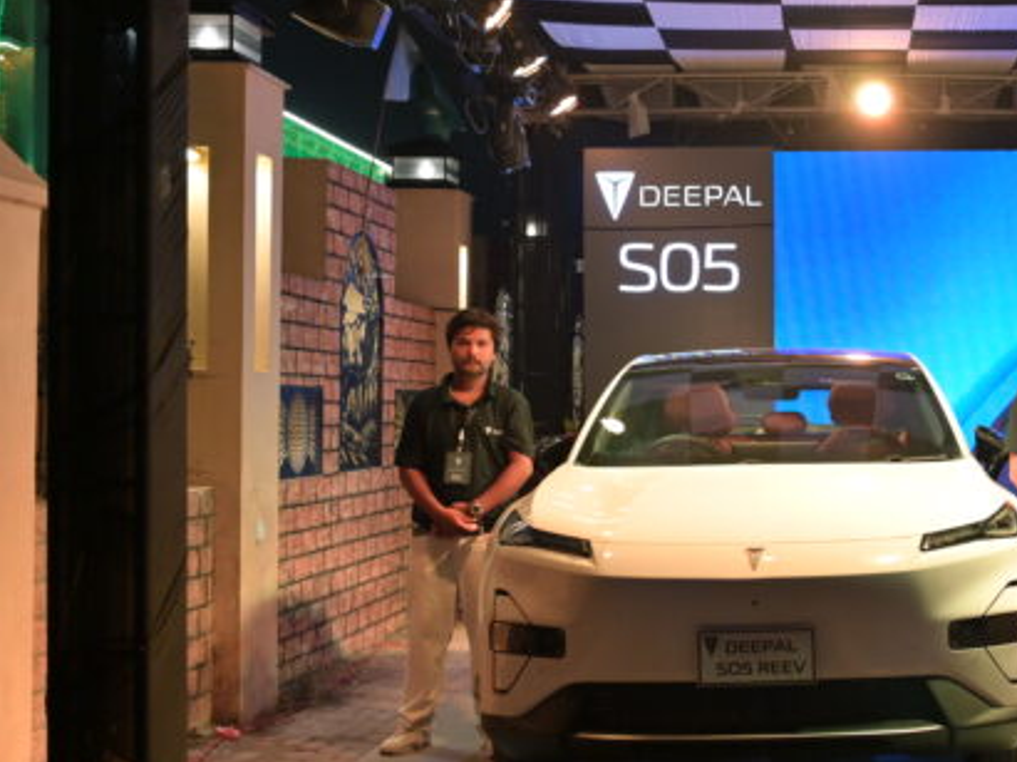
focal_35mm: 63
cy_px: 411
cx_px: 910
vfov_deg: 23.3
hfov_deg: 29.5
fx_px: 1850
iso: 640
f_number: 2.8
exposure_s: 1/200
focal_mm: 35
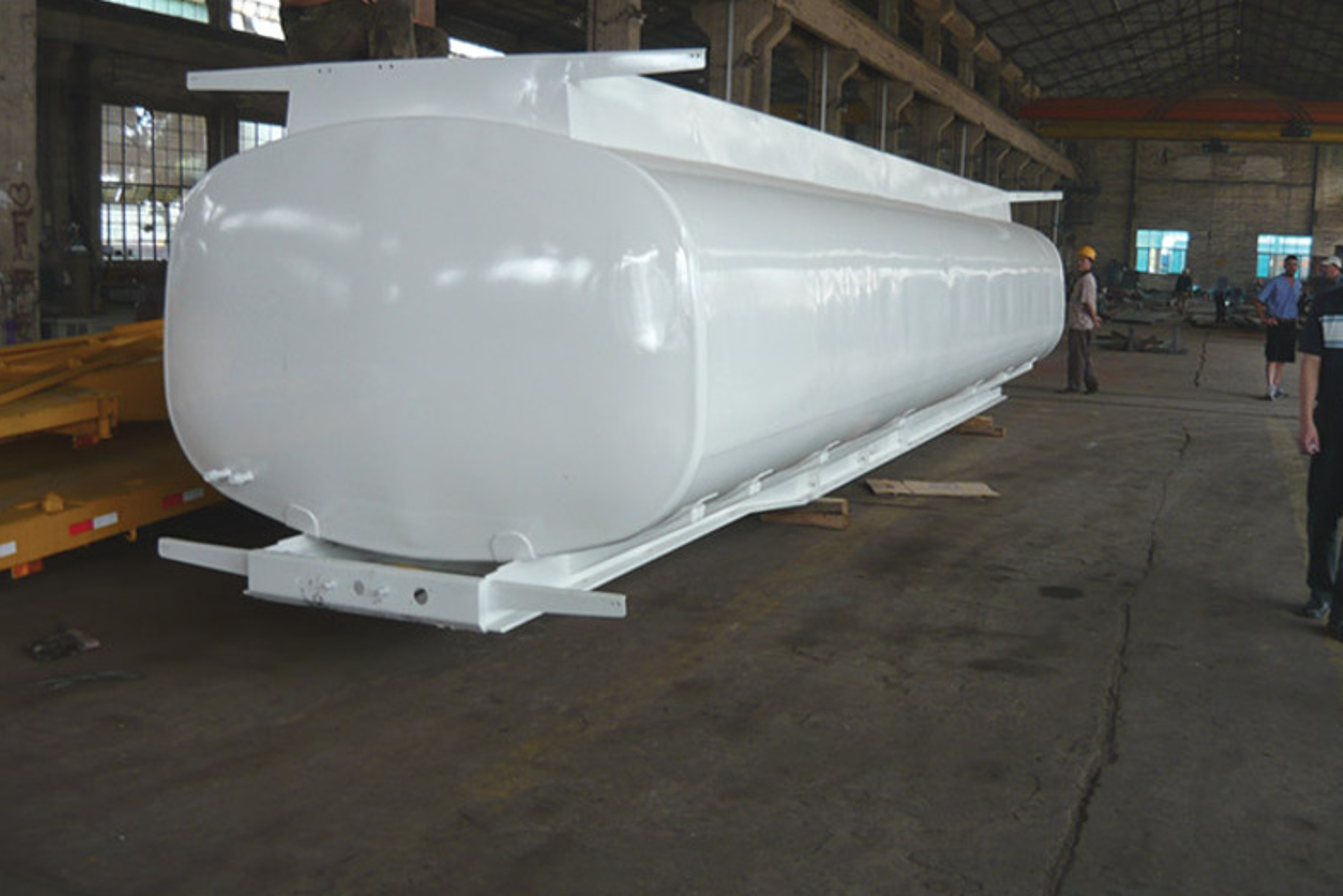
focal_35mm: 35
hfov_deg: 54.4
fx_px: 1306
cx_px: 675
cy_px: 470
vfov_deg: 37.9
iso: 100
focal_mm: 5.5
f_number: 2.8
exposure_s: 1/60
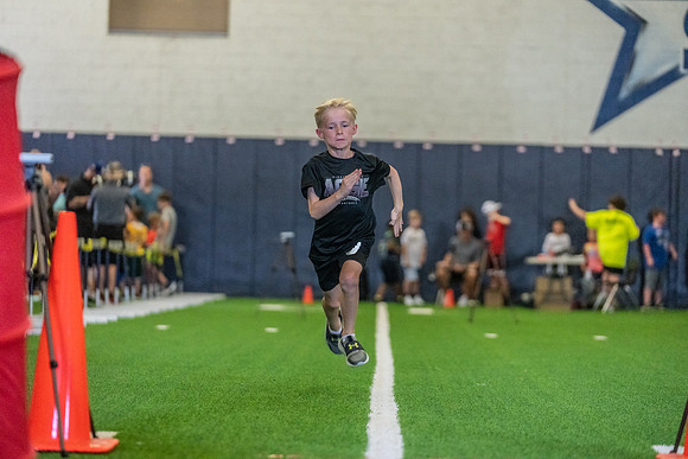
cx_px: 344
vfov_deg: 10.9
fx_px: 2408
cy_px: 230
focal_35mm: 126
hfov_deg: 16.3
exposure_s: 1/1000
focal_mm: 126
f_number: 2.8
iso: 10000
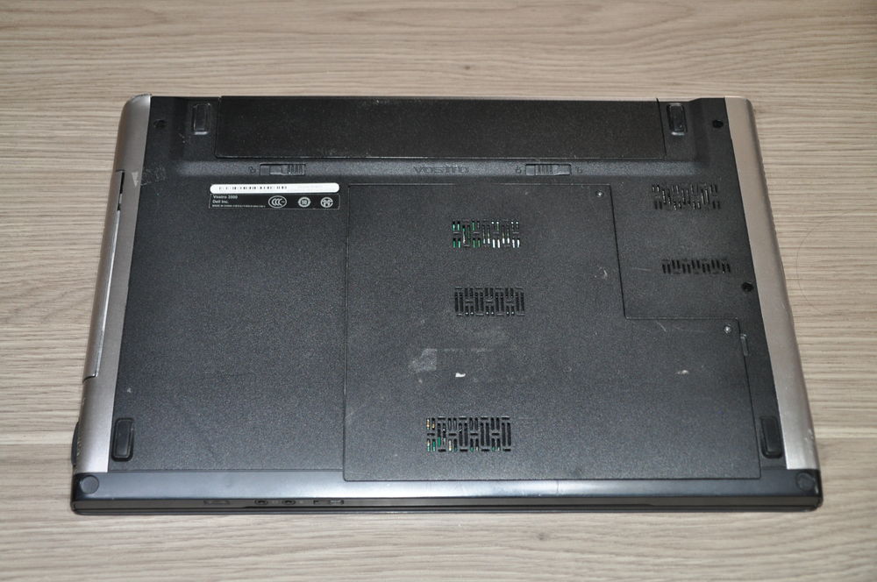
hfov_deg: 38.9
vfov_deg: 26.4
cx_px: 438
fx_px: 1241
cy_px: 291
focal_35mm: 51
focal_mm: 34
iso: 800
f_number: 4.5
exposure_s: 1/60
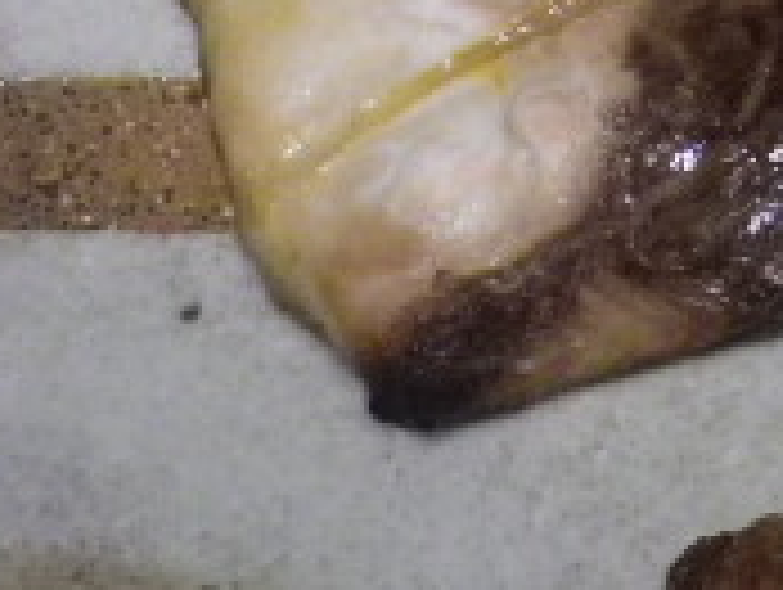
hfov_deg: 10.4
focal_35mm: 180
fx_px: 4077
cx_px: 1390
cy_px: 167
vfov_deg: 8.3
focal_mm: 8.7
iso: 800
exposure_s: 1/60
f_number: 4.2
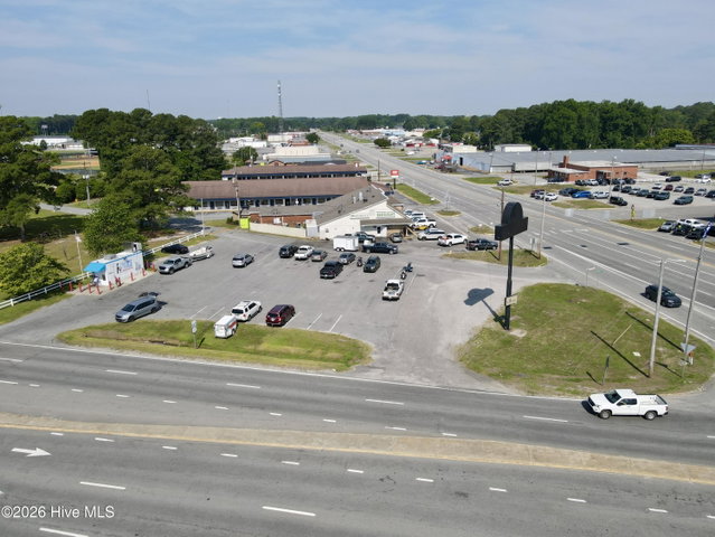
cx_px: 358
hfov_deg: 71.6
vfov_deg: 56.9
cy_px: 268
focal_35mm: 24
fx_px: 496
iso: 100
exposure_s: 1/800
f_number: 2.8
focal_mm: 4.5
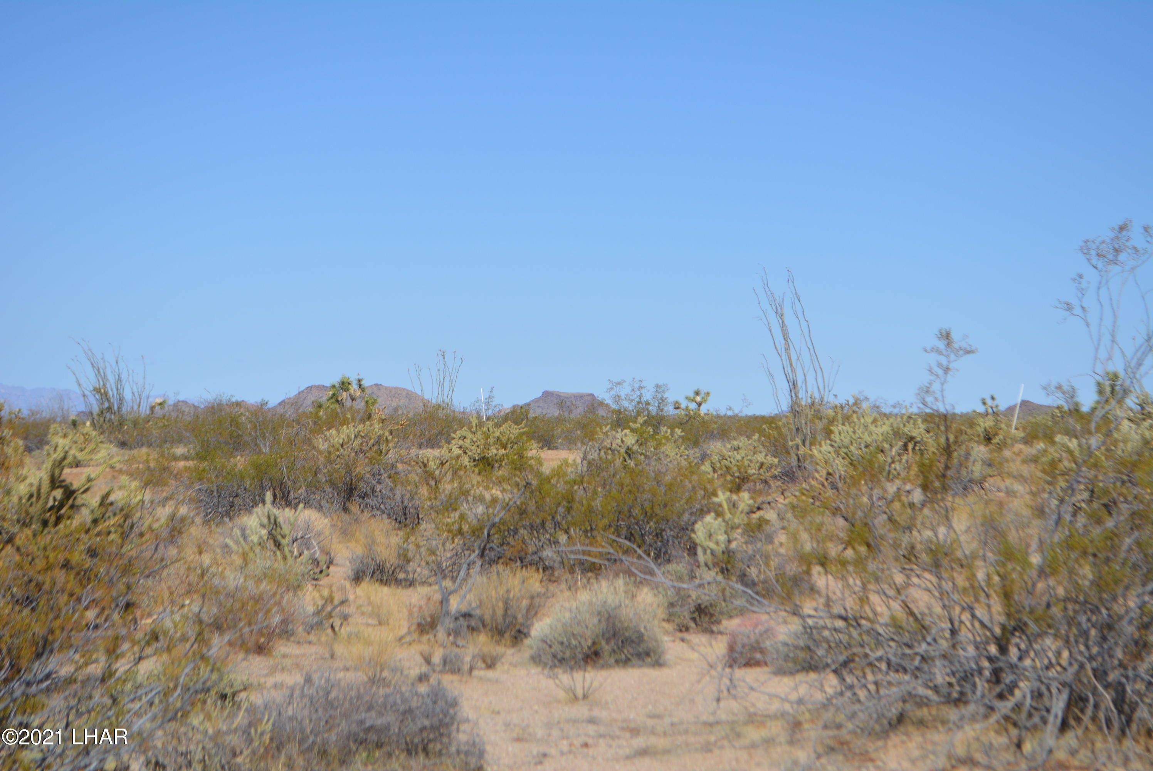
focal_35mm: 82
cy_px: 386
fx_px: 2644
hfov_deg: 24.6
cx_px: 576
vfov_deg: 16.6
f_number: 7.1
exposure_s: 1/2000
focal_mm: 55
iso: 400
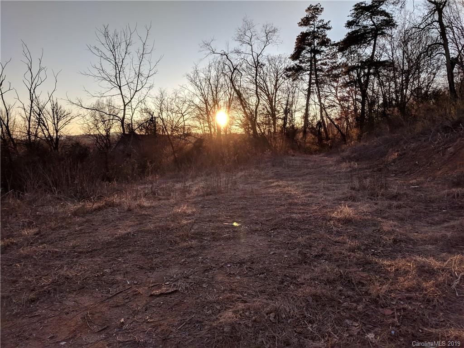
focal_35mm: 26
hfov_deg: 67.3
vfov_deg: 53.1
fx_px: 349
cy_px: 174
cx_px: 232
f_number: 2
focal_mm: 4.67
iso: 50
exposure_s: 1/1258
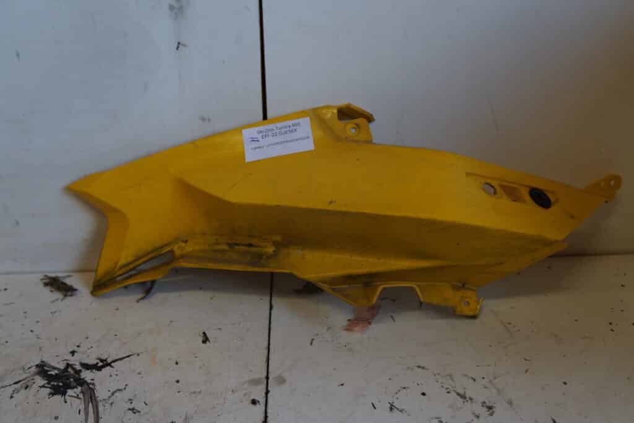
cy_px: 212
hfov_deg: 61.9
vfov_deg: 43.6
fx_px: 528
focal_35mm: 30
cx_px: 317
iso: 200
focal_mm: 20
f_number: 4
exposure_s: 1/60
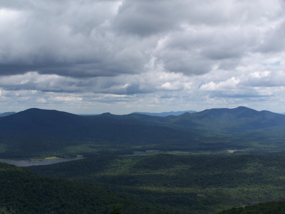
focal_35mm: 64
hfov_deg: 30.3
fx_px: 527
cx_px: 142
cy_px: 107
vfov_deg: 22.9
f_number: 4.5
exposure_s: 1/1000
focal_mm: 10.7
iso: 80
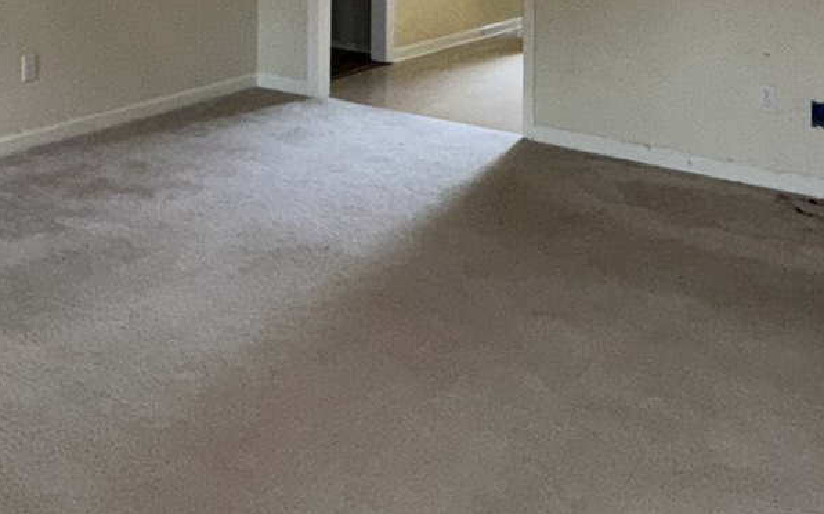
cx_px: 328
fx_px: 1145
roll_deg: -0.4
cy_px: -189
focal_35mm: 51
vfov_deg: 22.2
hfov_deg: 39.4
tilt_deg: +0.5
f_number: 2.2
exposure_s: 1/65
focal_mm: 2.22
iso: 80
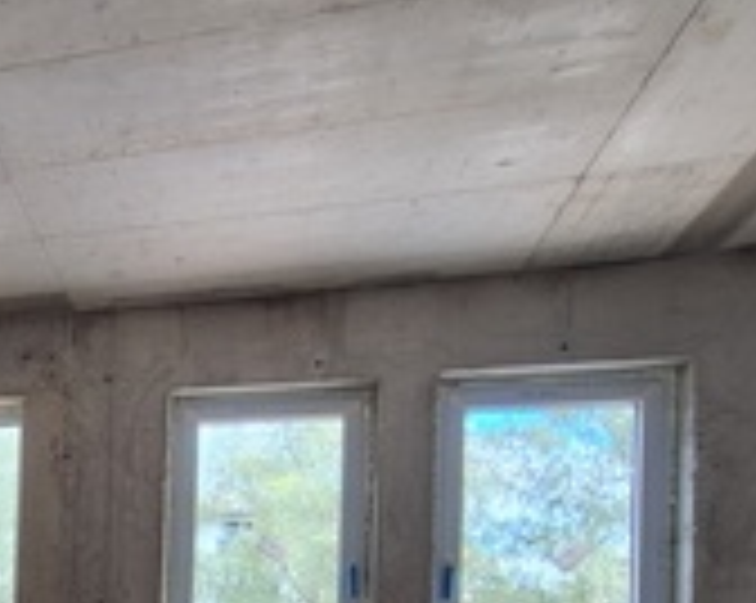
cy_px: 657
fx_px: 760
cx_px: 4
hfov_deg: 45.0
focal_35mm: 34
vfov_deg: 36.8
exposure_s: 1/100
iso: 64
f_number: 2.2
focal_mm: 1.74
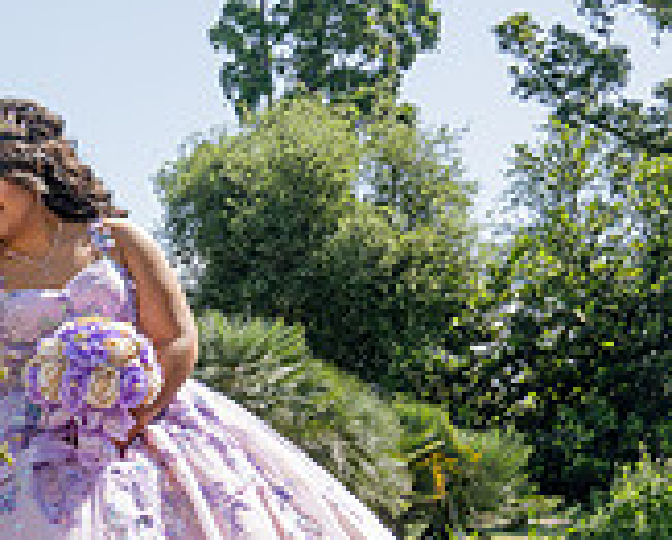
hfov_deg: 19.3
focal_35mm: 80
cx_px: -453
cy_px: 575
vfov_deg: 18.6
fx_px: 1594
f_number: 10
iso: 200
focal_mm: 24
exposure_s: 1/200
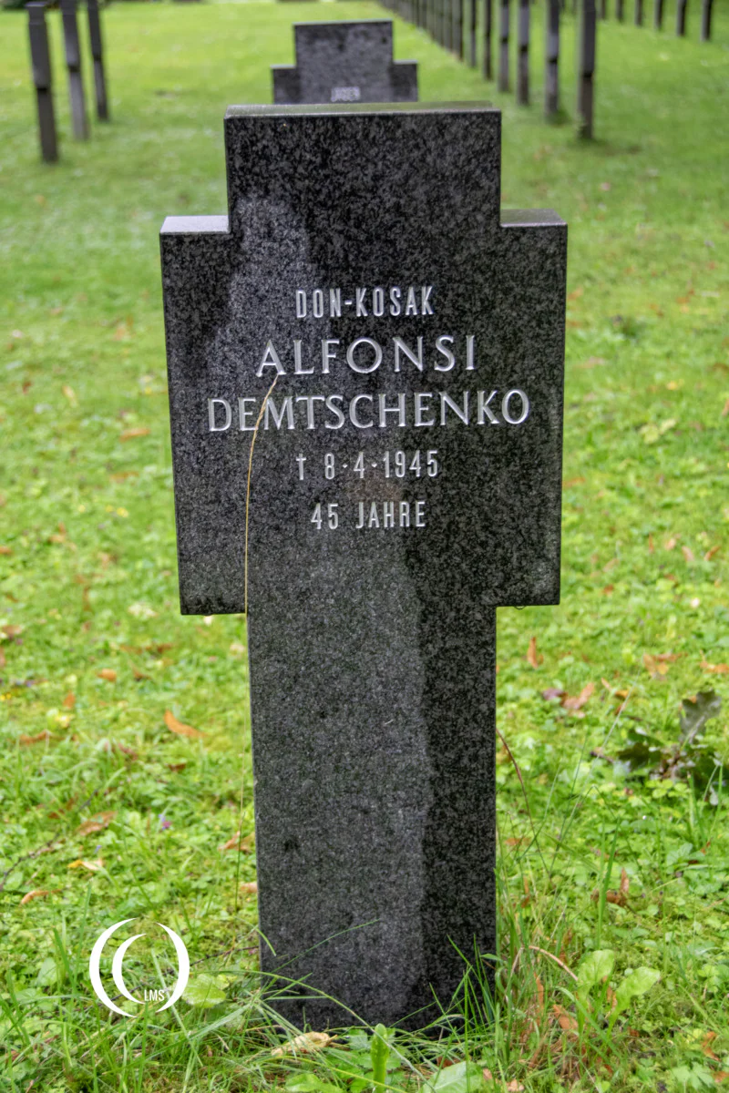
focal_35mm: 60
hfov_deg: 22.6
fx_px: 1822
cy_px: 546
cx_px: 364
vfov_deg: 33.4
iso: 720
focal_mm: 40
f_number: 4.5
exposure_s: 1/60
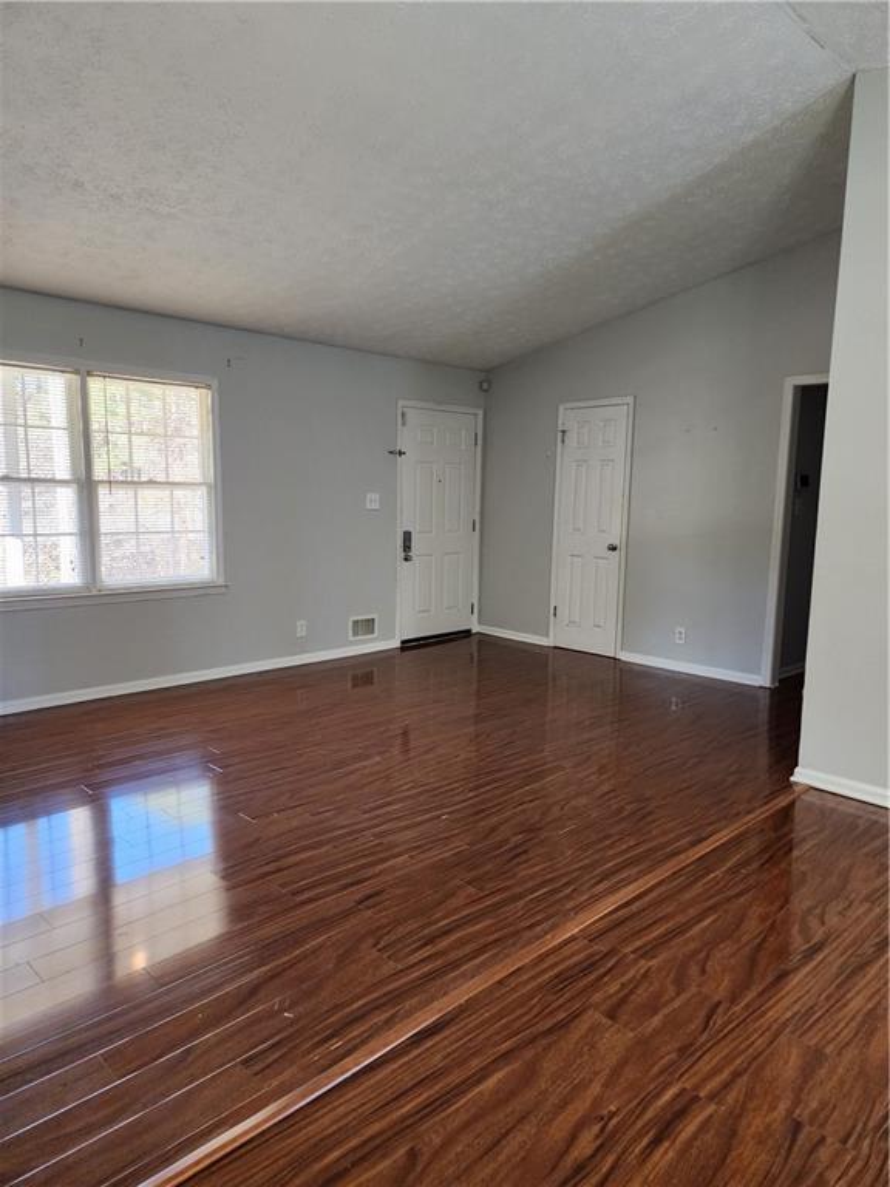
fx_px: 788
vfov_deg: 73.9
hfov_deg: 58.9
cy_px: 594
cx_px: 445
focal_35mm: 23
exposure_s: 1/120
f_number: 1.8
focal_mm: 6.4
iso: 640
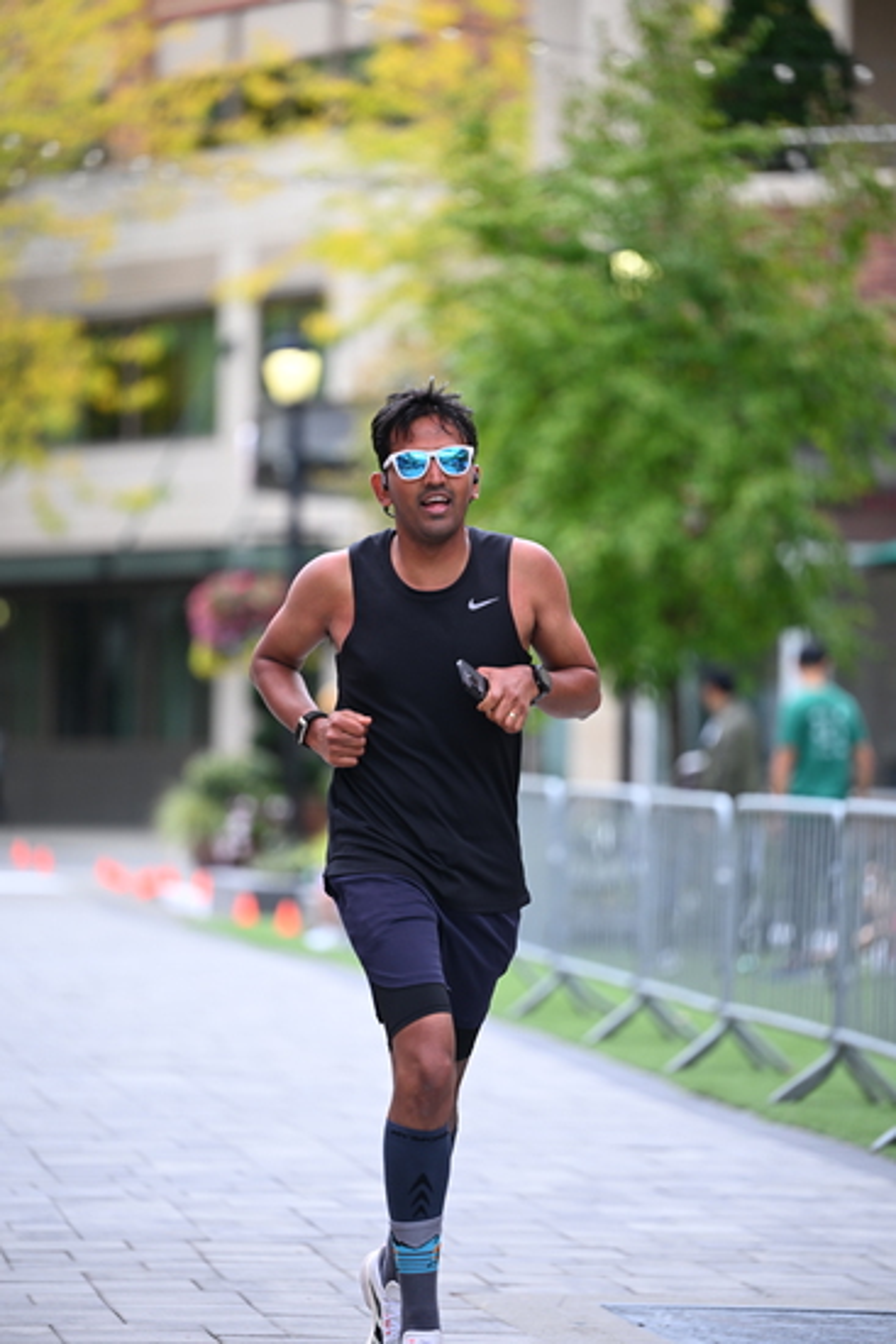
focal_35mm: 170
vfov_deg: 12.1
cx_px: 448
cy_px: 672
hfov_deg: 8.1
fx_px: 6342
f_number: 2.8
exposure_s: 1/1600
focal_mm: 170
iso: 640
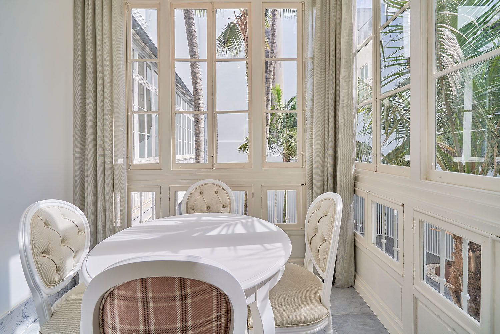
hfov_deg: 96.7
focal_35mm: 16
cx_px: 250
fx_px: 222
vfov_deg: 73.8
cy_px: 167
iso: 100
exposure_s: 1/15
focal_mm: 16
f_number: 11
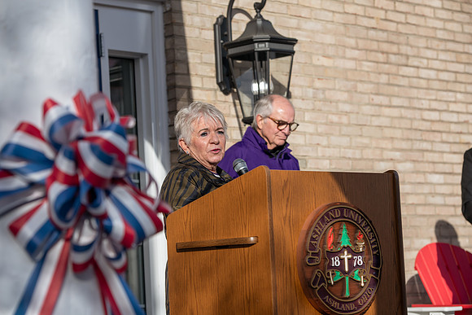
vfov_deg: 13.0
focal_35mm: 105
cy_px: 158
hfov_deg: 19.5
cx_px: 236
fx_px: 1377
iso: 100
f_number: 5
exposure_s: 1/640
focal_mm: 105
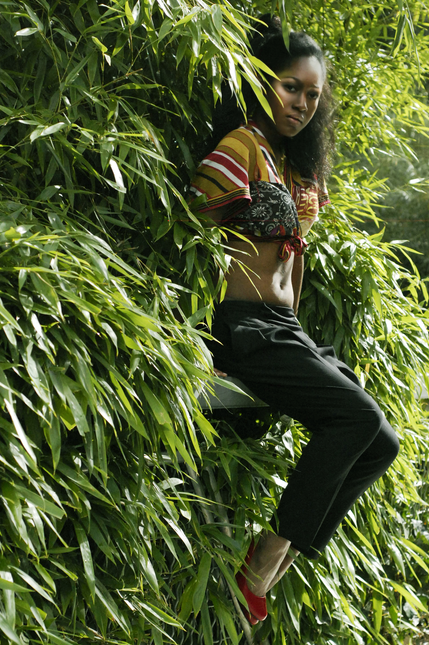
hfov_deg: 17.5
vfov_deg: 26.0
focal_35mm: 78
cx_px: 211
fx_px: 1397
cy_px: 324
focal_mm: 50
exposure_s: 1/4000
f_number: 4.5
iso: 1600
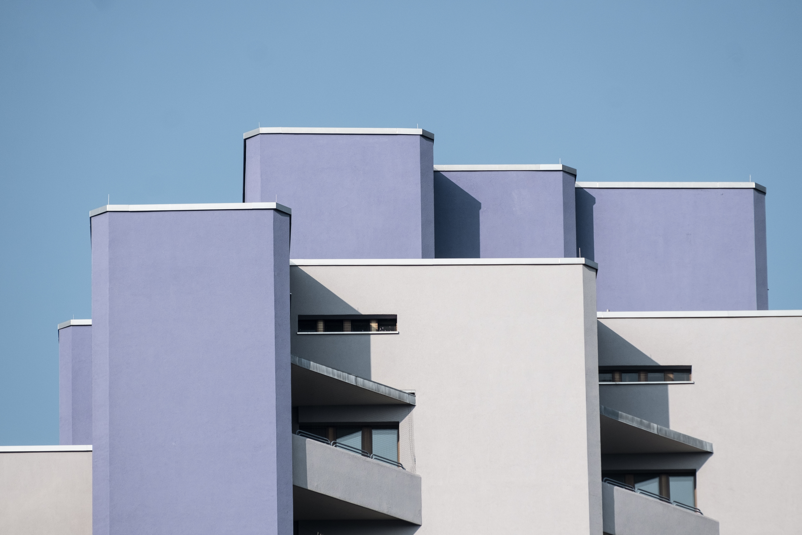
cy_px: 268
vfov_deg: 6.0
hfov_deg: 9.0
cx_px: 401
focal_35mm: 229
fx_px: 5101
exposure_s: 1/800
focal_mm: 152.6
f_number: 6.4
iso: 200
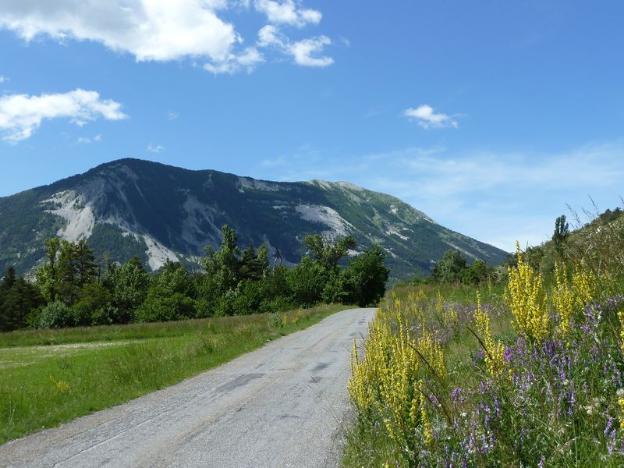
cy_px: 234
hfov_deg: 50.1
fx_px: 667
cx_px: 312
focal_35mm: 37
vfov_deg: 38.7
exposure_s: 1/500
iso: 80
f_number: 4.5
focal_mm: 6.1
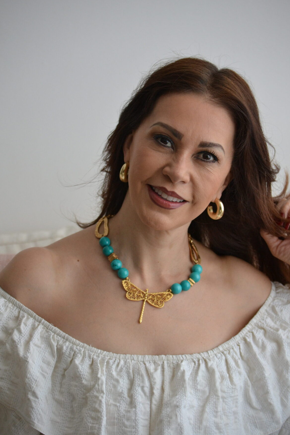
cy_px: 218
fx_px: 1595
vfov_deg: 15.5
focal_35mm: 132
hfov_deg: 10.4
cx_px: 145
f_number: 4.2
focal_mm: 86
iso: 1100
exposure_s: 1/125
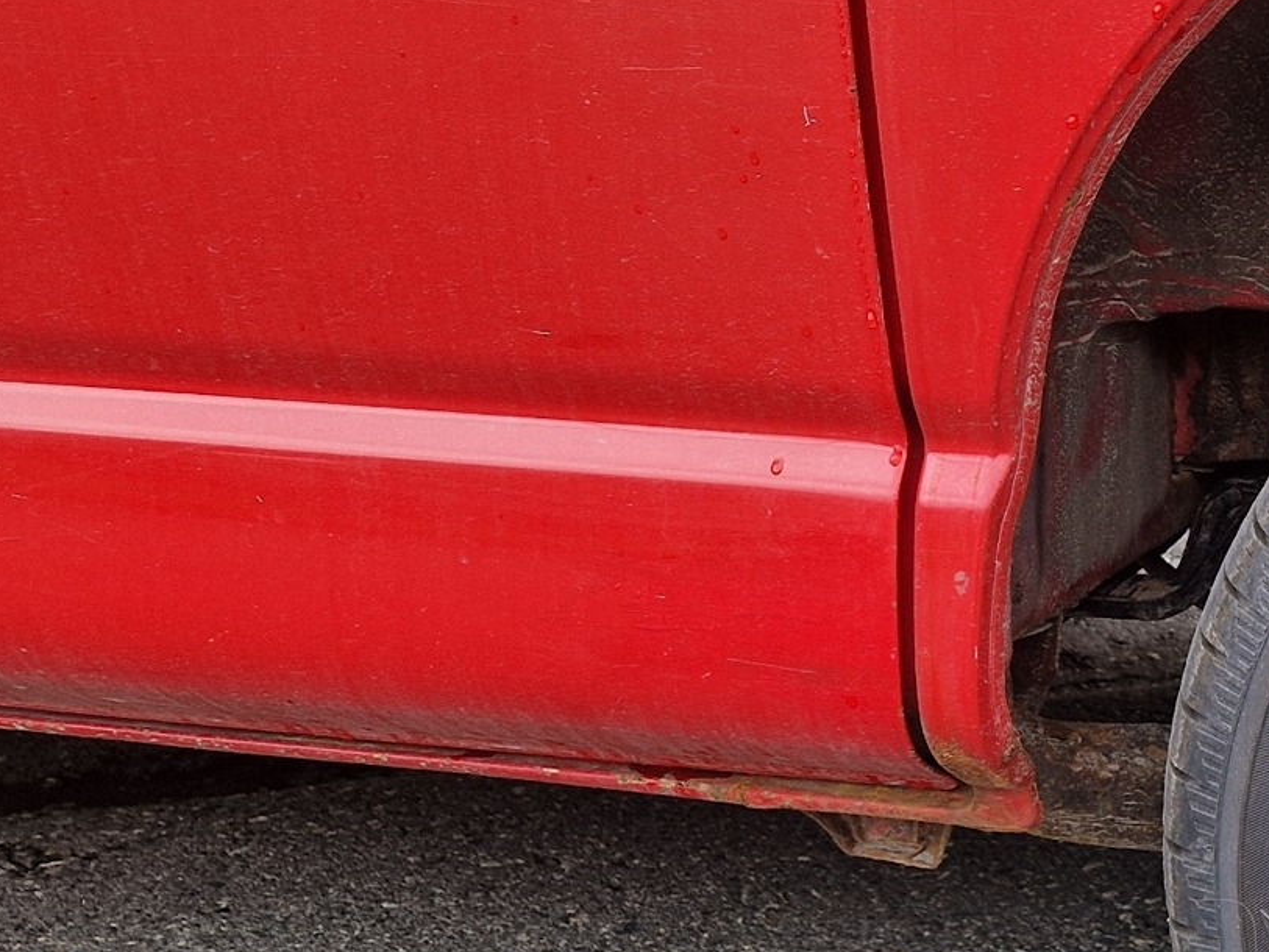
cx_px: 1539
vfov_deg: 25.4
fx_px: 2090
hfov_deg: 29.0
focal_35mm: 57
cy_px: 699
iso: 50
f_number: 1.8
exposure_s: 1/182
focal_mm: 5.4
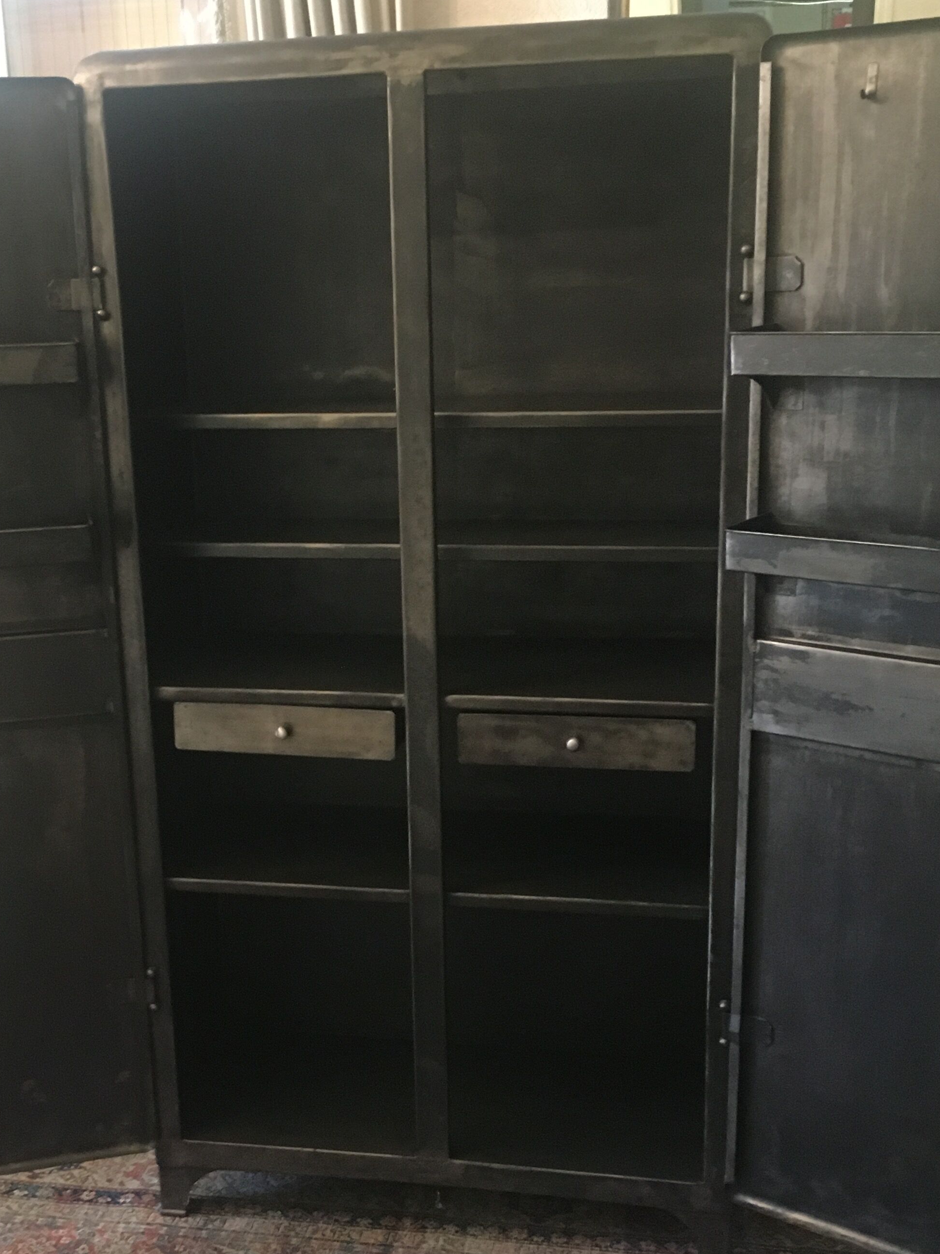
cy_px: 739
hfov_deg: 32.1
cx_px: 390
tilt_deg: -16.9
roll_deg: +1.8
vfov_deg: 41.9
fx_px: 1629
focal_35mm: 45
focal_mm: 4.15
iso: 200
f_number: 2.2
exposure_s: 1/17
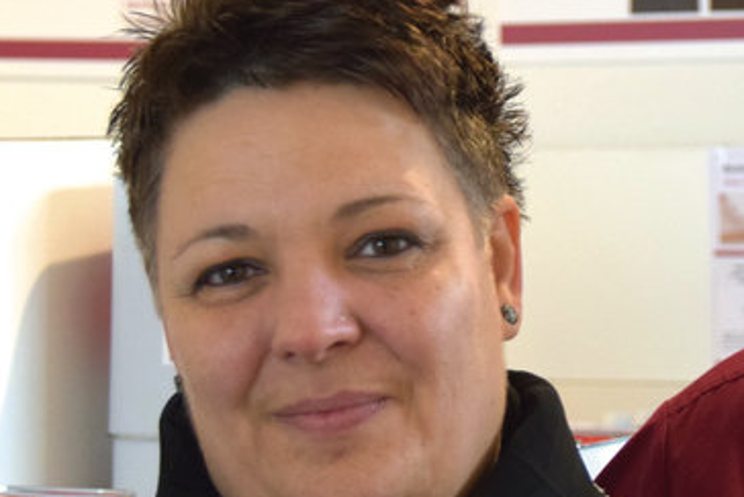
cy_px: 195
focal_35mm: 194
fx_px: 4011
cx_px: 713
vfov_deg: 7.1
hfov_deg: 10.5
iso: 1600
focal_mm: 46
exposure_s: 1/60
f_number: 4.8
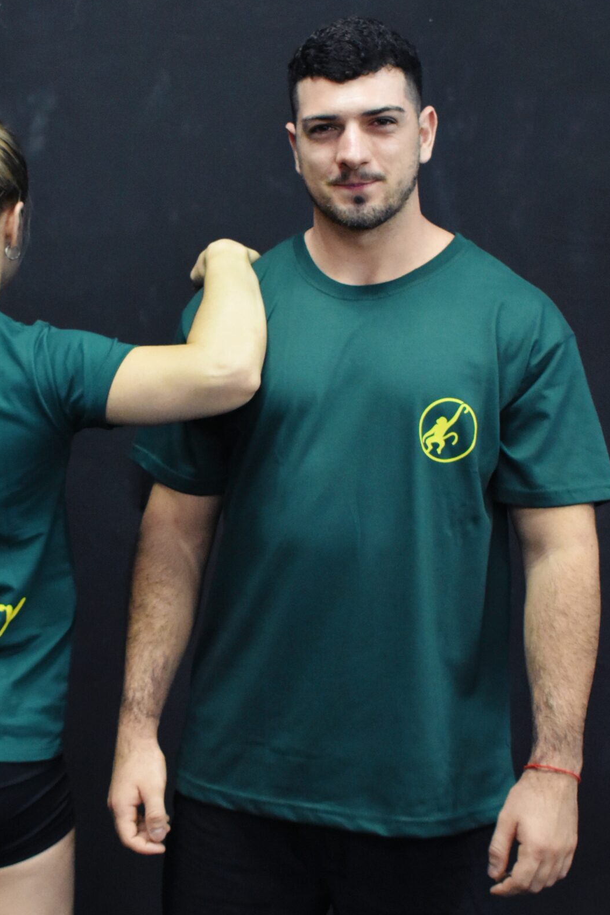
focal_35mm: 76
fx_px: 1926
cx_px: 160
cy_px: 393
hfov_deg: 17.9
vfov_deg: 26.7
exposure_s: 1/30
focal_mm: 31
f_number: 4.2
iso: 3200
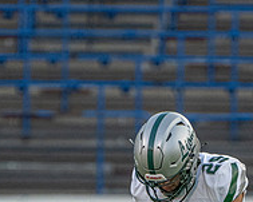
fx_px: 11233
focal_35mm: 1501
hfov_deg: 1.3
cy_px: 337
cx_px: 189
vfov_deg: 1.0
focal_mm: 339
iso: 2000
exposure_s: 1/1000
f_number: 5.6
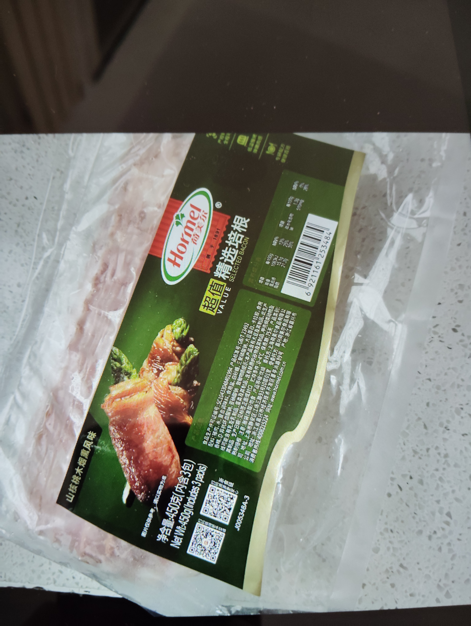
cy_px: 313
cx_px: 236
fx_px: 507
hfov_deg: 49.9
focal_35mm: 28
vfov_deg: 63.4
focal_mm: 4.22
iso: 991
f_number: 1.8
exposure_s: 1/33.3
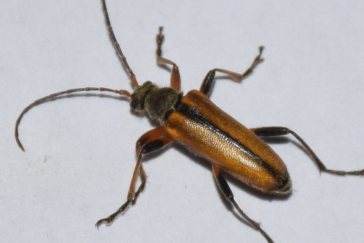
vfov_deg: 6.5
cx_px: 182
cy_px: 122
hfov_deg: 9.8
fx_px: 2123
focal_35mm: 210
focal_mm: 140
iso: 100
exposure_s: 1/160
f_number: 13
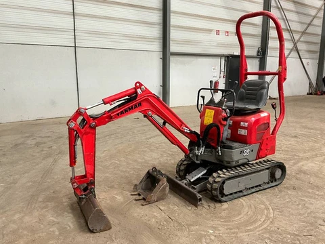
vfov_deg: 48.2
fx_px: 272
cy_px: 122
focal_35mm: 29
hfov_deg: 61.7
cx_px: 162
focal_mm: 3
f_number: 1.8
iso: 160
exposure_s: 1/60
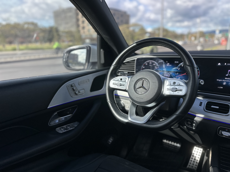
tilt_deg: -15.3
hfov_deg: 71.6
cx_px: 115
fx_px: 159
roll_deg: +0.7
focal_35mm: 24
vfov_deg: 56.8
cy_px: 86
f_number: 1.78
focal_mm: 6.86
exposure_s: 1/426
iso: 80
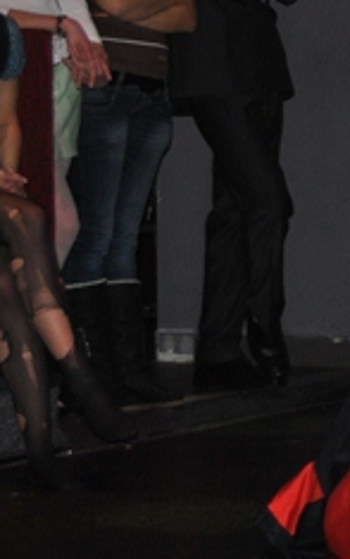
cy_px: 147
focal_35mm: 175
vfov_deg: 11.9
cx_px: 676
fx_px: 2669
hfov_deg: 7.2
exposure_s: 1/60
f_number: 5
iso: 200
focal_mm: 42
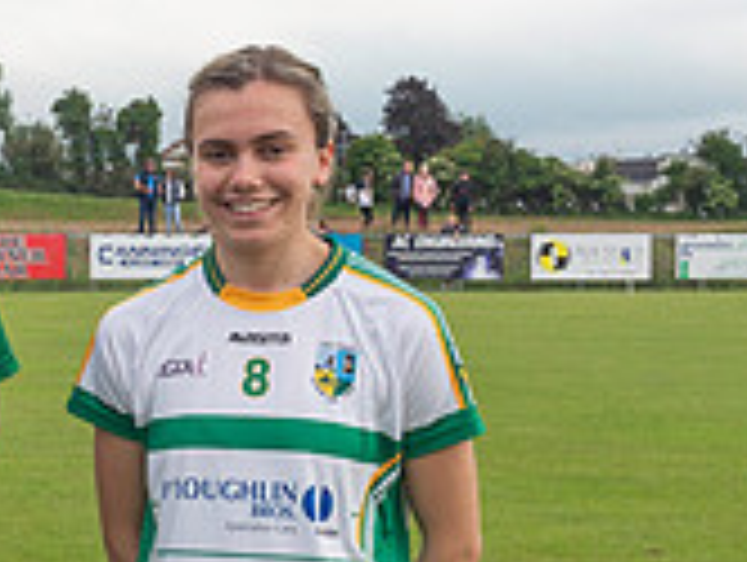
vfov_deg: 10.8
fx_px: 2982
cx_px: -183
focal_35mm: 138
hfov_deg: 13.8
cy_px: 378
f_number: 6.3
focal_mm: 28
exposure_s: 1/100
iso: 110
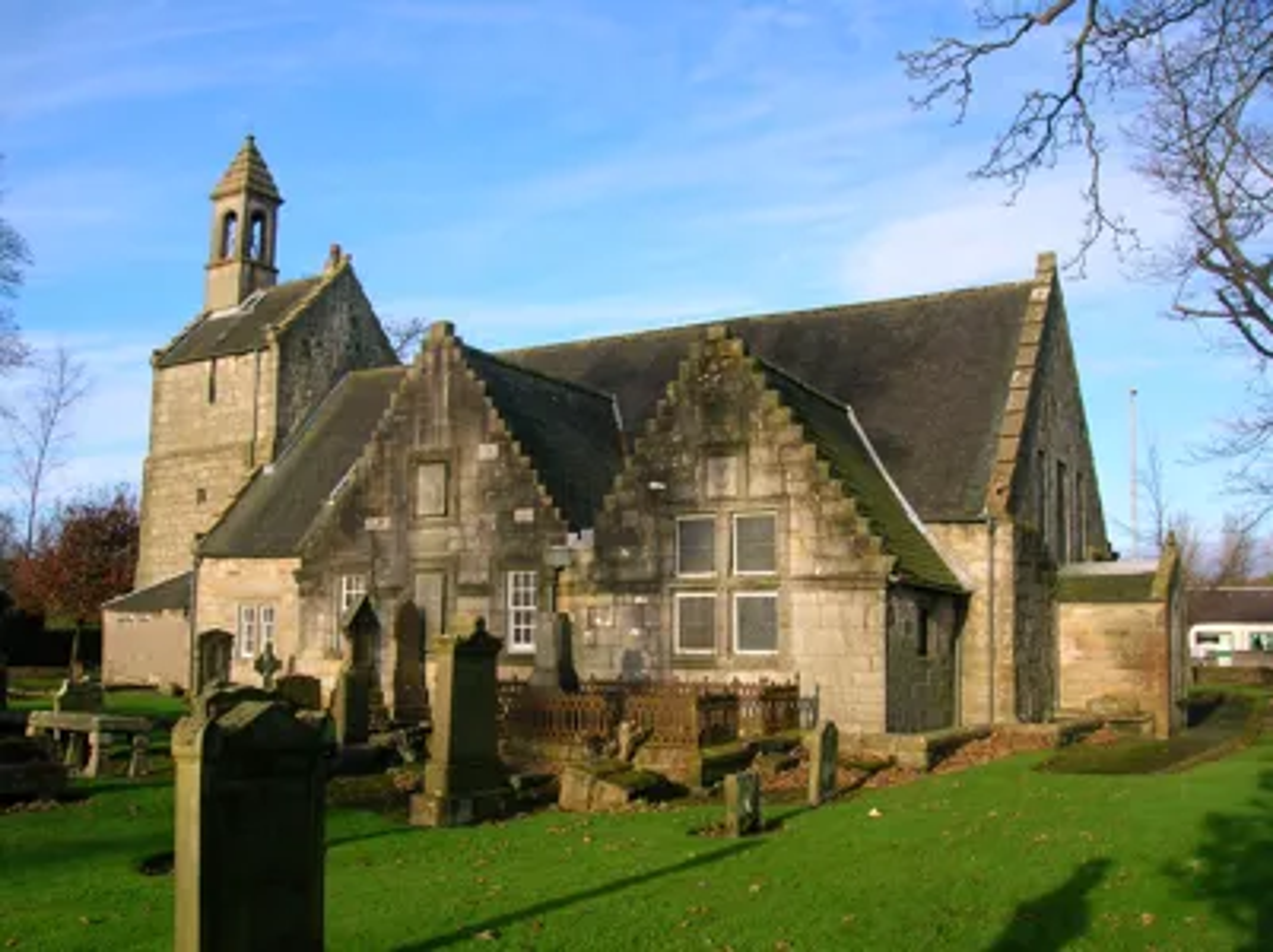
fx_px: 1249
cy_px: 476
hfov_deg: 54.0
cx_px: 636
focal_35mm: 34
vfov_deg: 41.7
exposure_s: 1/182
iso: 50
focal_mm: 5.7
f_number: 4.9
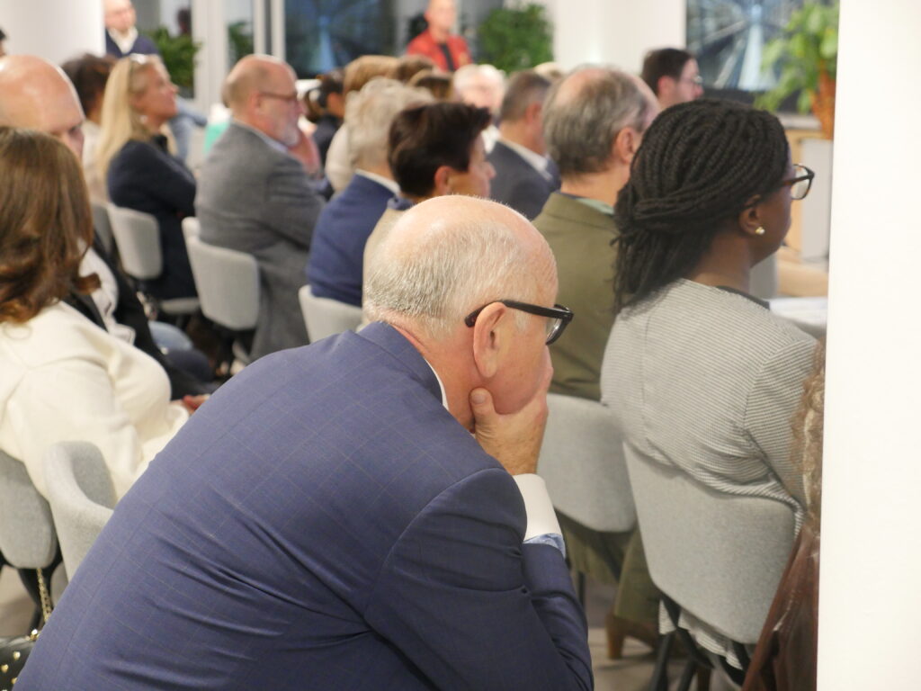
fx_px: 1862
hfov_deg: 27.8
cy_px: 346
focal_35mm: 70
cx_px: 460
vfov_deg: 21.0
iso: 2000
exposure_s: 1/80
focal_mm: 35
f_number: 2.8
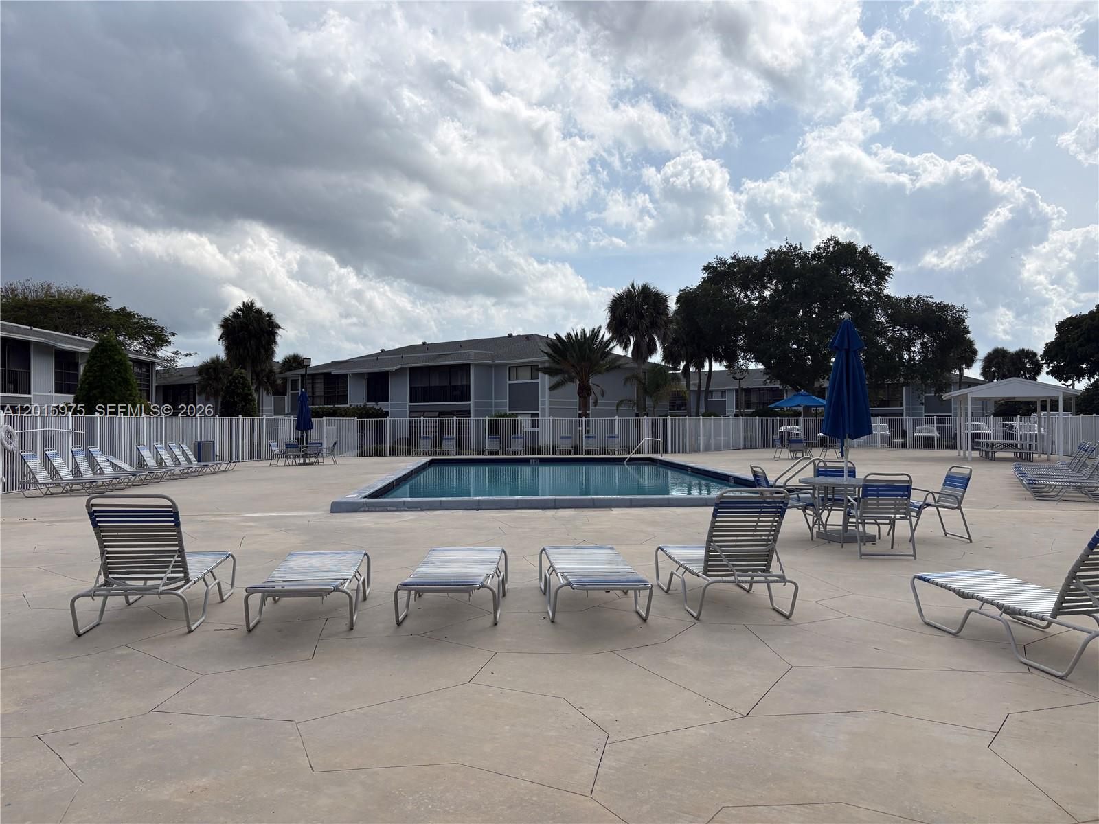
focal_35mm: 26
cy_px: 412
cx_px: 550
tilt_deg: +2.6
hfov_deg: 67.3
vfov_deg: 53.1
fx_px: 825
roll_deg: +0.9
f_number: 1.6
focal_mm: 5.96
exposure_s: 1/6329
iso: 50
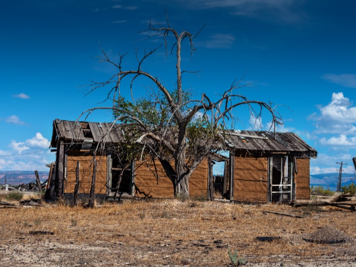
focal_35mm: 76
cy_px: 134
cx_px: 159
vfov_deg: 19.4
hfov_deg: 25.6
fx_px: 782
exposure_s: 1/400
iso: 100
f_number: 11
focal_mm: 70
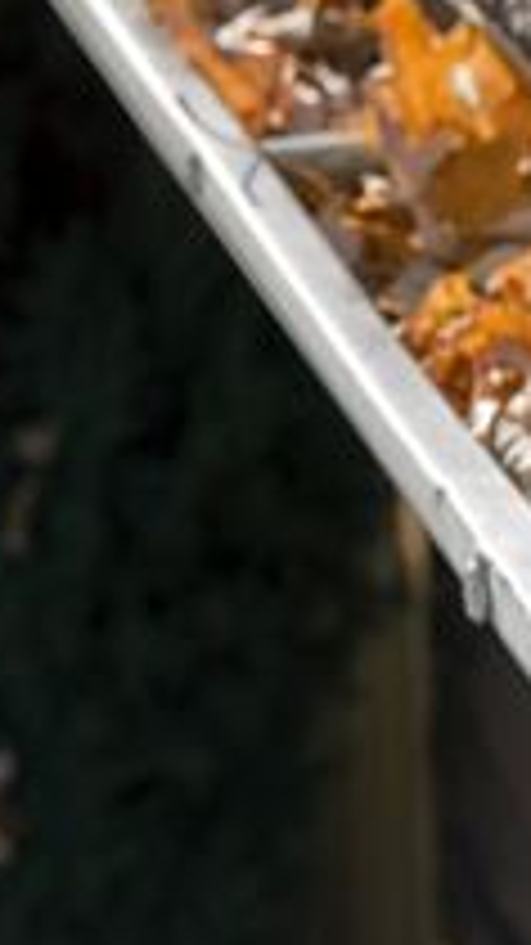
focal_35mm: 185
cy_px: 628
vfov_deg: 11.6
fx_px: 4638
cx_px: 945
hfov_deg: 6.4
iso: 200
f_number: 11
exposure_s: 1/200
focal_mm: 55
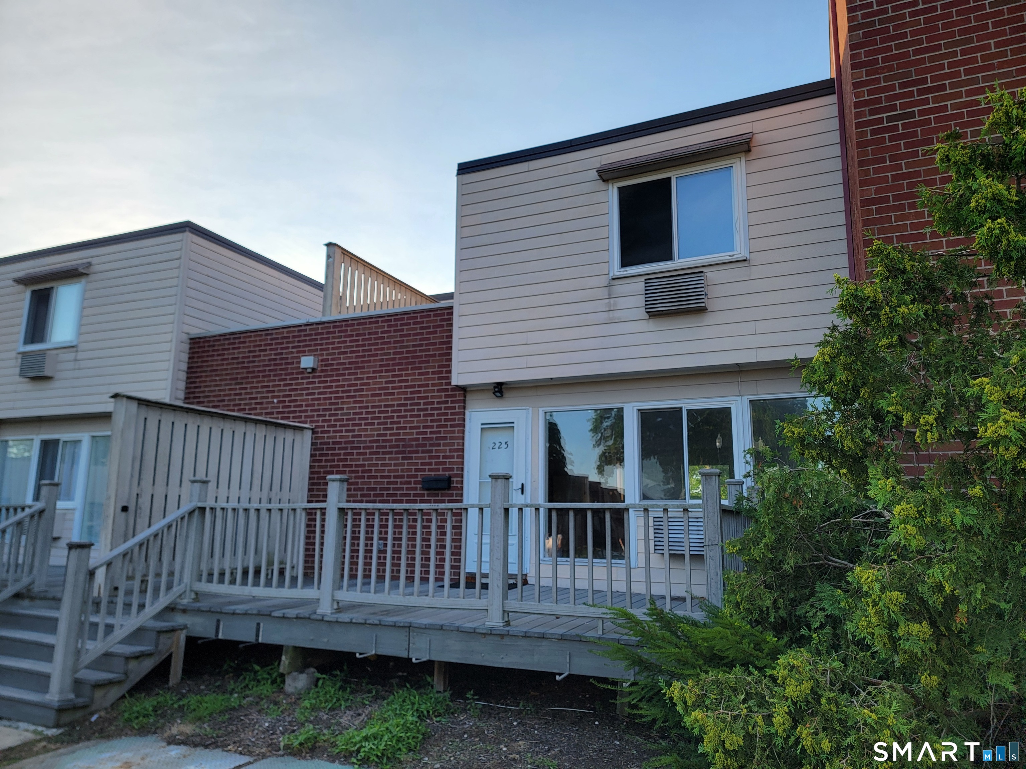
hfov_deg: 71.6
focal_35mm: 24
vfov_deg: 56.8
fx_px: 711
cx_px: 513
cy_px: 384
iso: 16
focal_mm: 6.7
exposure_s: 1/261
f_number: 1.8
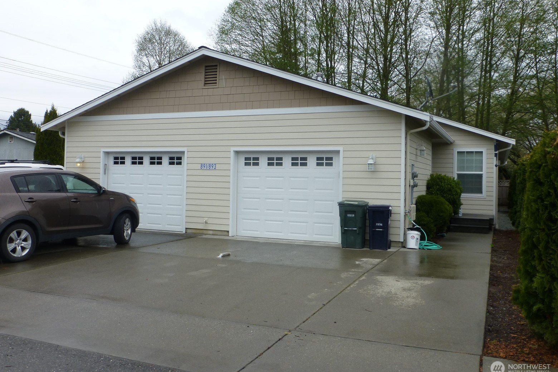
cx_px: 275
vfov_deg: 41.1
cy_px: 171
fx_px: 496
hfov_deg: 58.7
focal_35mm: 32
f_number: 4
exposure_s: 1/400
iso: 100
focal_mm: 5.4
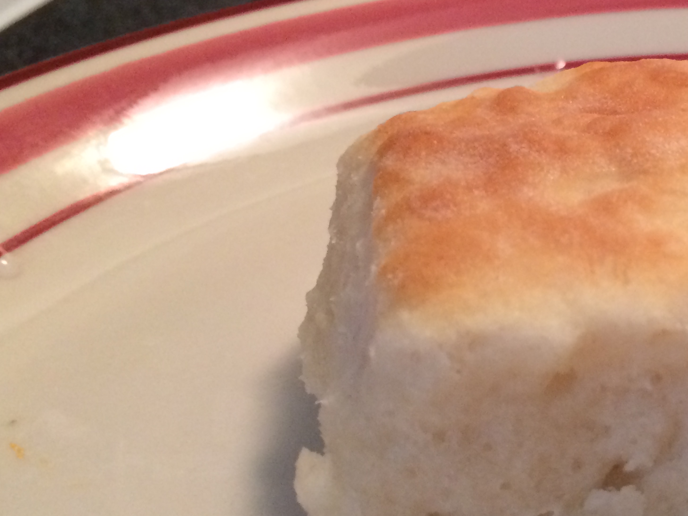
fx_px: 1332
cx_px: 697
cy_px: 299
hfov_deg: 27.2
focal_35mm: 67
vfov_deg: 21.9
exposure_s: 1/30
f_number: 2.2
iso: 200
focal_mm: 4.12
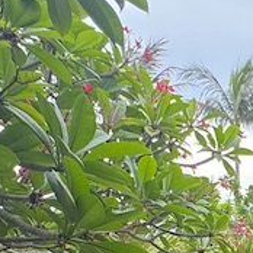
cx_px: 362
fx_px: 604
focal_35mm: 73
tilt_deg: -10.2
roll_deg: -3.8
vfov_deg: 20.7
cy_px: 364
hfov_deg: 20.7
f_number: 2.2
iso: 40
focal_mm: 2.22
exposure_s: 1/251
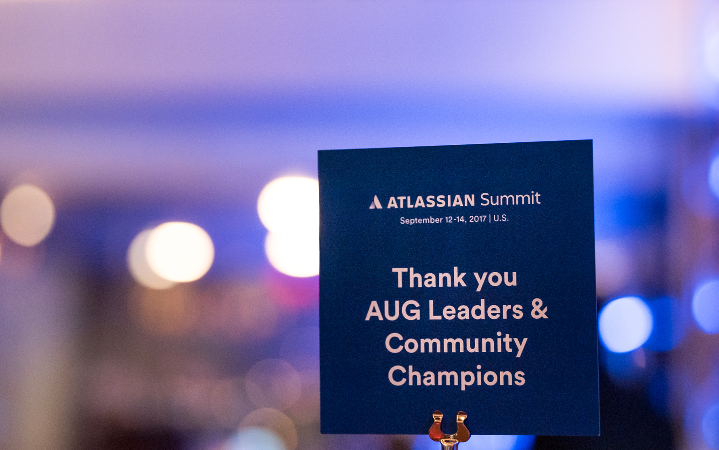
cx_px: 358
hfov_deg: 20.2
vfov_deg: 12.7
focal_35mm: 103
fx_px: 2018
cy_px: 213
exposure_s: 1/50
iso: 5000
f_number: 2.8
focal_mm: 100
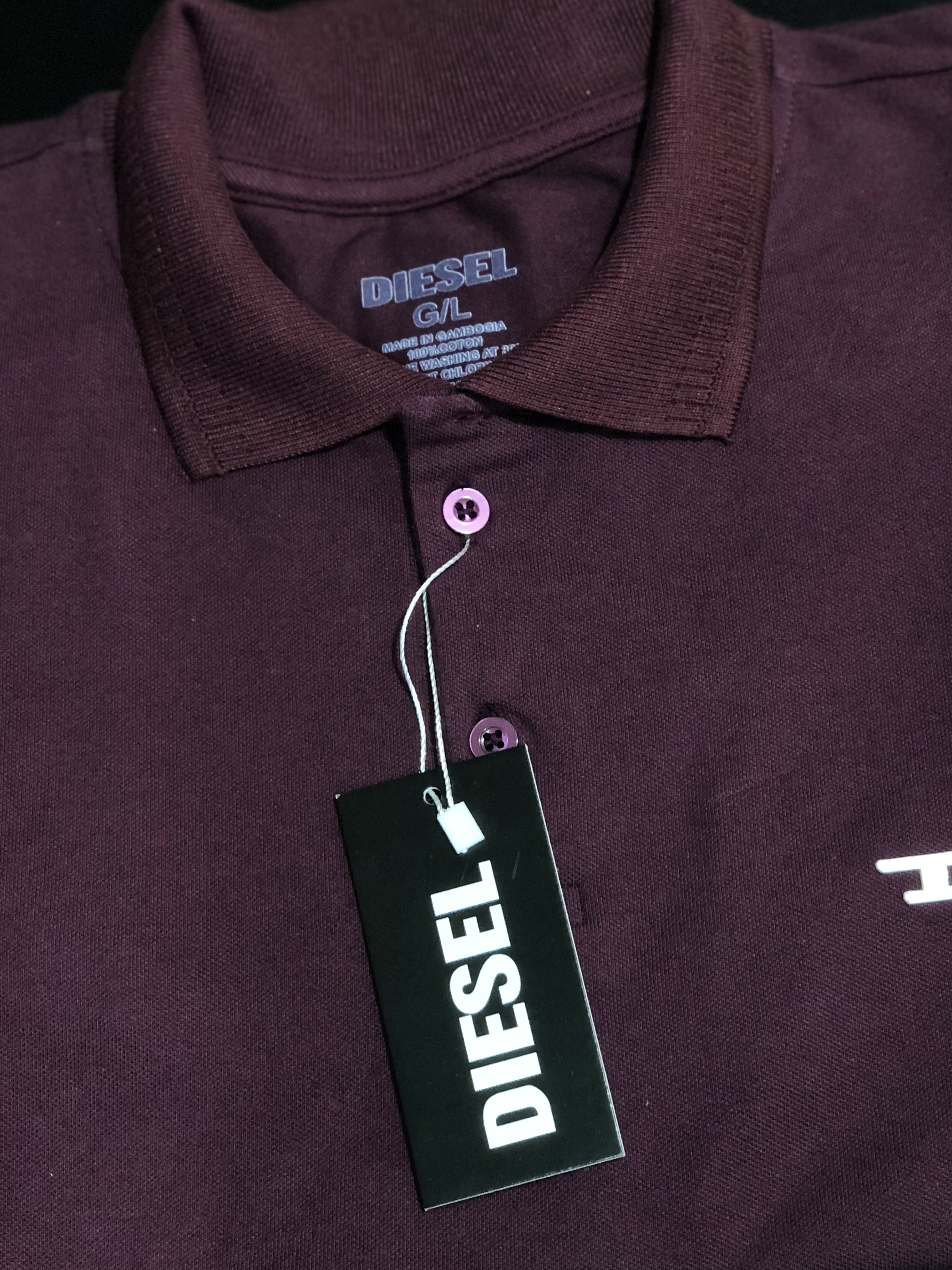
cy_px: 574
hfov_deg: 21.3
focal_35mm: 69
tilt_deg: -69.8
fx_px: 2530
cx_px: 599
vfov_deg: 28.1
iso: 100
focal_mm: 6
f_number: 2.4
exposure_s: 1/40
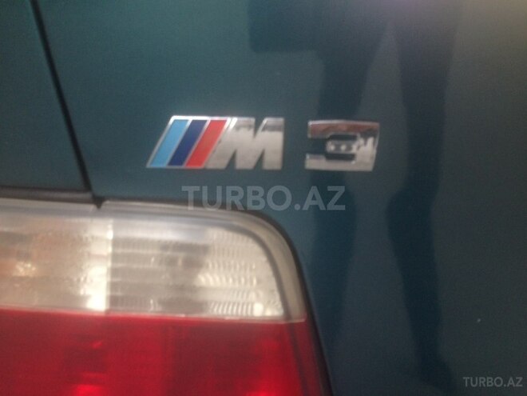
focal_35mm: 33
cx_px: 264
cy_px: 198
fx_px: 502
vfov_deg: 42.9
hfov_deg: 55.4
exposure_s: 1/120
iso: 80
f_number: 2.4
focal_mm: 4.12
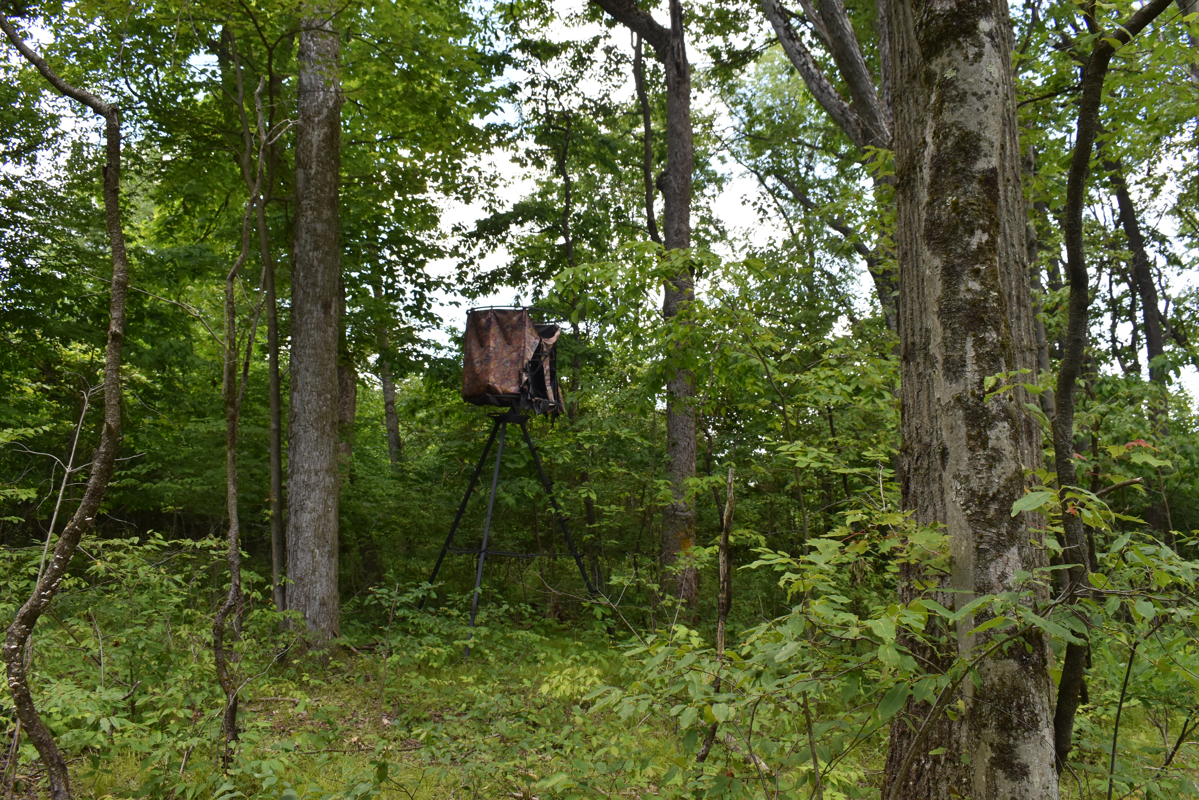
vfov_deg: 41.7
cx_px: 600
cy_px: 400
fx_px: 1049
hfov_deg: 59.5
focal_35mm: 32
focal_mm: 21
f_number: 7.1
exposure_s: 1/200
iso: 400
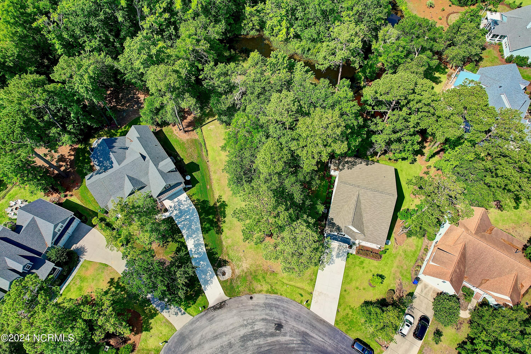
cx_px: 266
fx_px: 324
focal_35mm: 22
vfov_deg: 57.2
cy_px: 177
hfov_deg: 78.6
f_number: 2.8
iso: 110
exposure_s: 1/500
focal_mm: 8.4
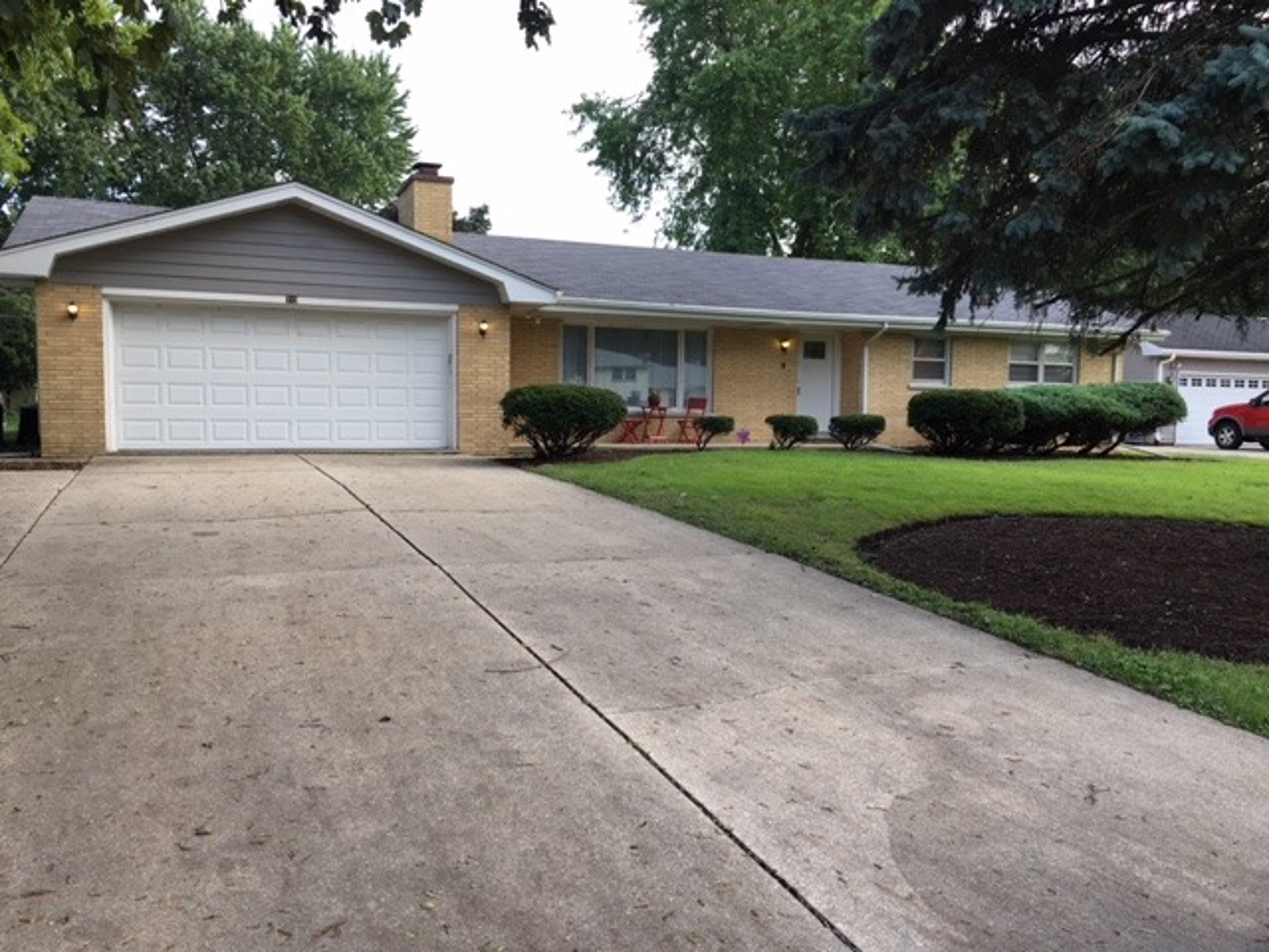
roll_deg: -1.0
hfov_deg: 61.7
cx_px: 634
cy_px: 476
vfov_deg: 48.2
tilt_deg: -3.0
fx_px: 1063
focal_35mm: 29
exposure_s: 1/120
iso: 32
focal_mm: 4.15
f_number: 2.2
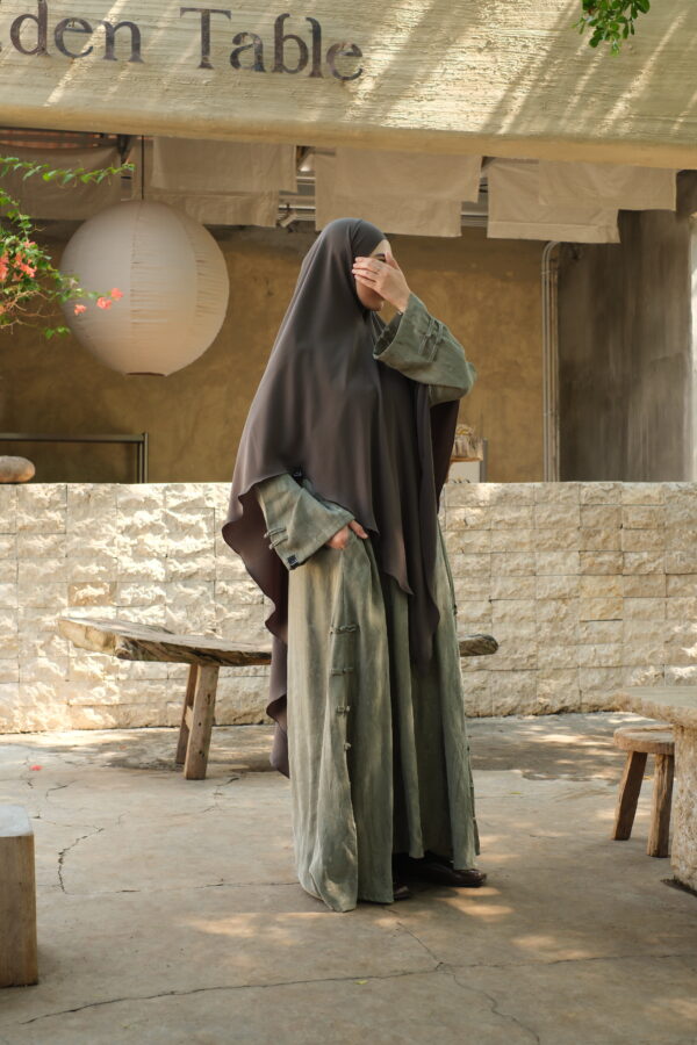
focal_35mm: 53
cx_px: 348
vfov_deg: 37.5
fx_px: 1539
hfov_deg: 25.5
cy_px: 522
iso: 640
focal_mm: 35
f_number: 5
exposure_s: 1/250
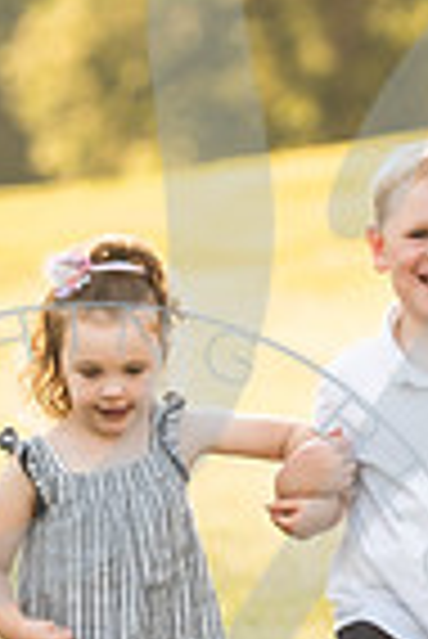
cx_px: 297
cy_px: 378
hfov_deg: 3.6
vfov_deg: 5.4
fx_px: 6760
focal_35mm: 380
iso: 80
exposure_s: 1/250
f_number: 2.8
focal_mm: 120
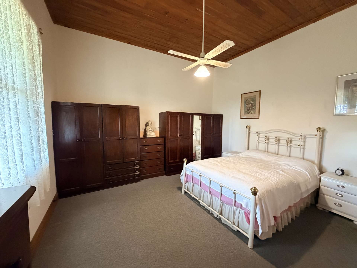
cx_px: 178
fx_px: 144
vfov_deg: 85.7
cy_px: 134
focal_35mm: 14
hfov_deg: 102.1
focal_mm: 2.22
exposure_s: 1/50
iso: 800
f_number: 2.2
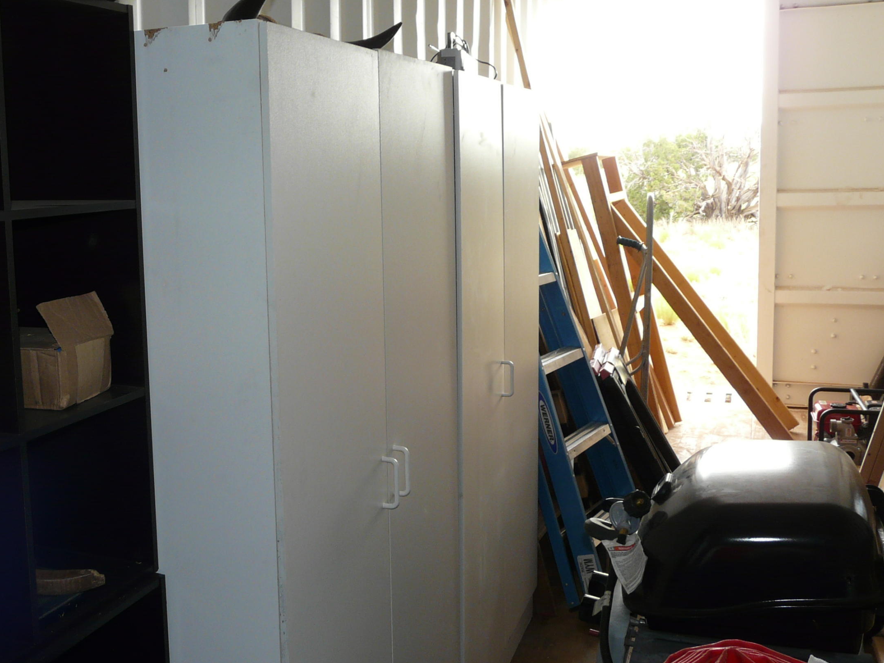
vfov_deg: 36.8
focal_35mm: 39
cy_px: 293
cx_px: 332
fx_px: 996
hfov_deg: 47.4
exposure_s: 1/30
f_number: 2.8
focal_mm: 4.6
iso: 100
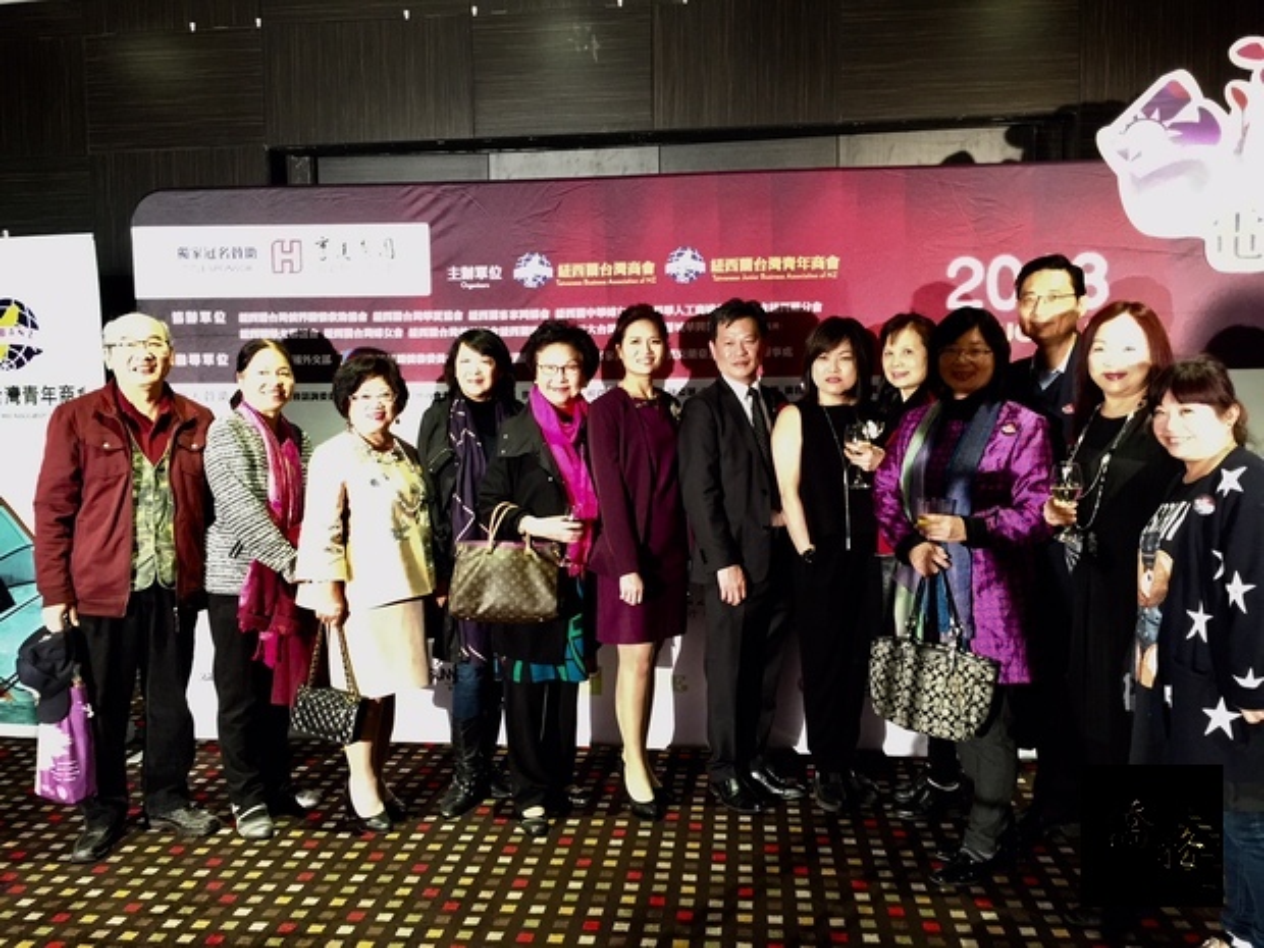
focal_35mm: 29
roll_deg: -0.6
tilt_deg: -3.7
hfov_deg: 61.7
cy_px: 474
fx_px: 1059
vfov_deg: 48.2
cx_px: 632
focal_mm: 4.15
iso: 200
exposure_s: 1/4
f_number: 2.2
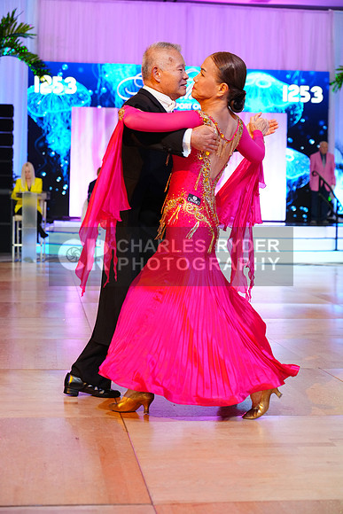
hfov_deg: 20.9
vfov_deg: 31.0
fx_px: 928
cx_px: 172
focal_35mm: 65
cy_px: 257
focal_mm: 65
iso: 2500
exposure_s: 1/400
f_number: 4
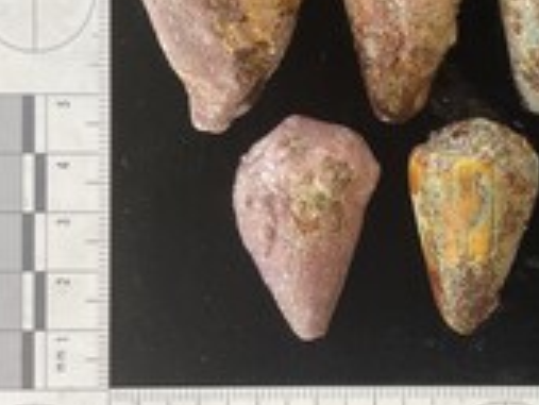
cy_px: 183
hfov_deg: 31.4
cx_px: 427
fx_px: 935
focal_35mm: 60
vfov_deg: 24.4
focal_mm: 3
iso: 50
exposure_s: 1/60
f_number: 1.8
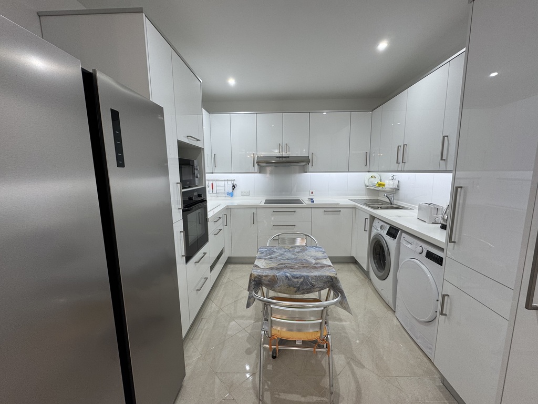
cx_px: 269
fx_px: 218
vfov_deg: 85.7
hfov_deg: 102.1
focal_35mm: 14
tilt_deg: -7.8
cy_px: 202
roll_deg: +0.4
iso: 64
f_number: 2.2
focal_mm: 2.22
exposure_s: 1/100
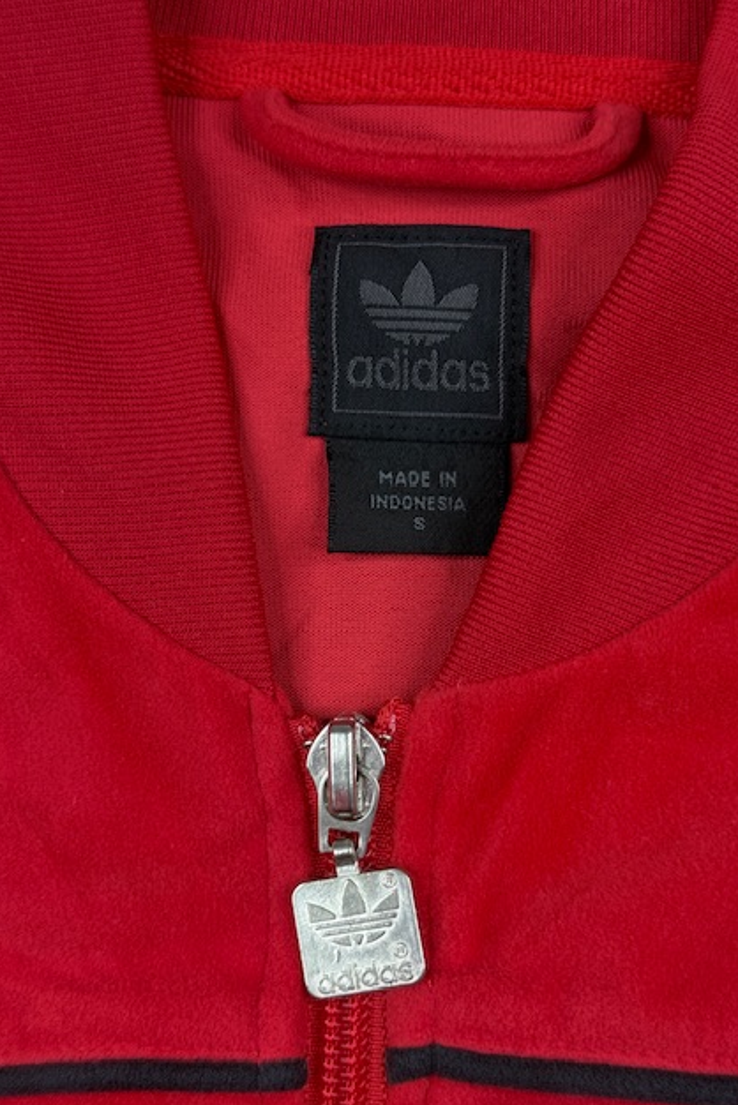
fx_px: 1566
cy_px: 556
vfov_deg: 38.9
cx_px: 385
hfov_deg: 26.5
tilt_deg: -58.3
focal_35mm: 51
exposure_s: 1/100
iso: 50
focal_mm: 6.76
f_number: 1.78
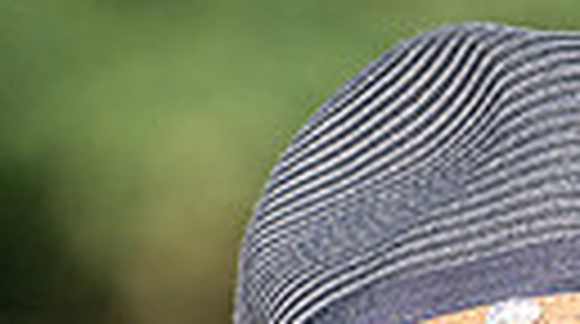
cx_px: 418
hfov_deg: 1.0
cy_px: 850
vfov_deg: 0.6
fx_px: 32605
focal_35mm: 2124
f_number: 5
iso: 200
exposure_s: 1/1600
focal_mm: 300
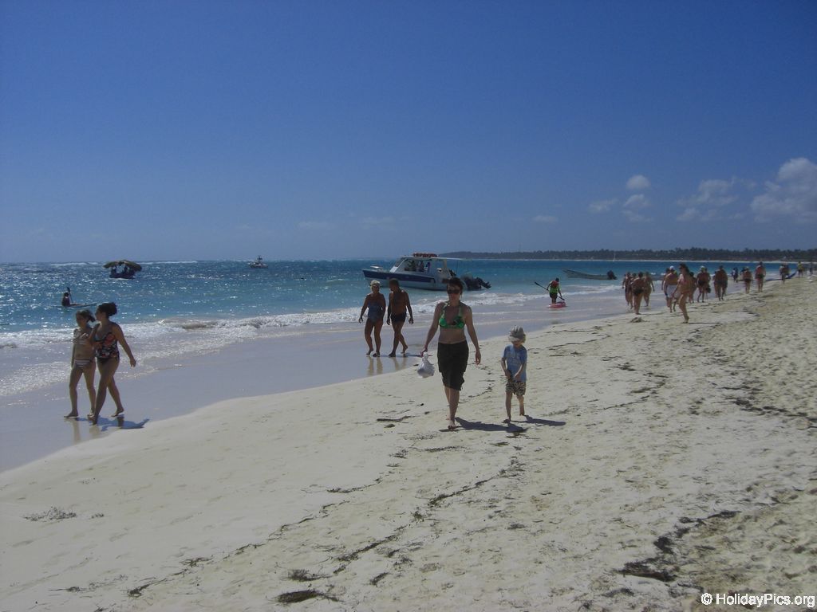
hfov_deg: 49.0
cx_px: 408
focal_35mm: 38
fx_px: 897
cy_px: 306
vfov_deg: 37.7
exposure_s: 1/640
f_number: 8
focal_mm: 6.2
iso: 64
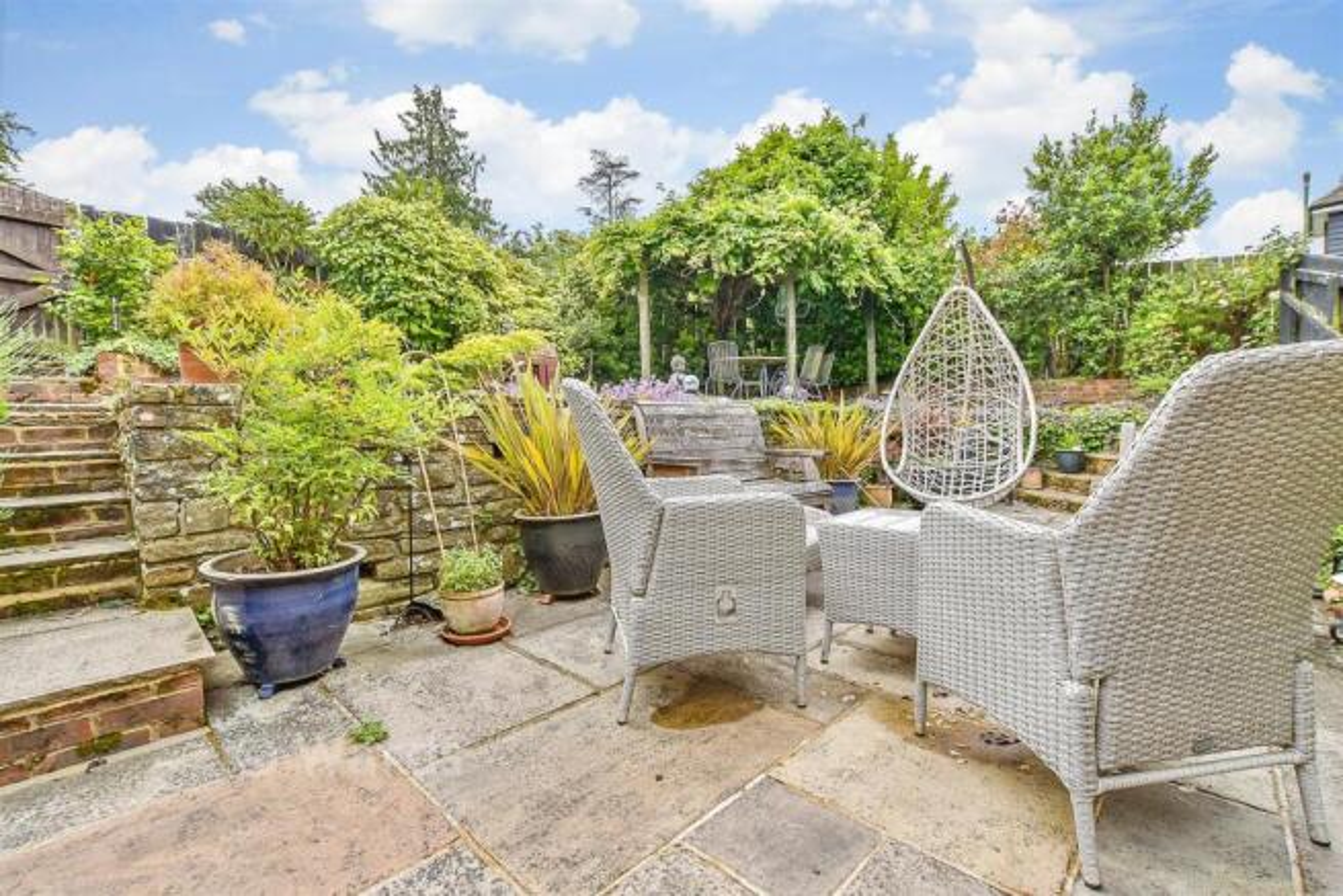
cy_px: 448
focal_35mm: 25
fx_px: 933
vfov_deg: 51.3
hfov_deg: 71.5
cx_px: 672
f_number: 8
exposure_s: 1/100
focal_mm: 17
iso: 160
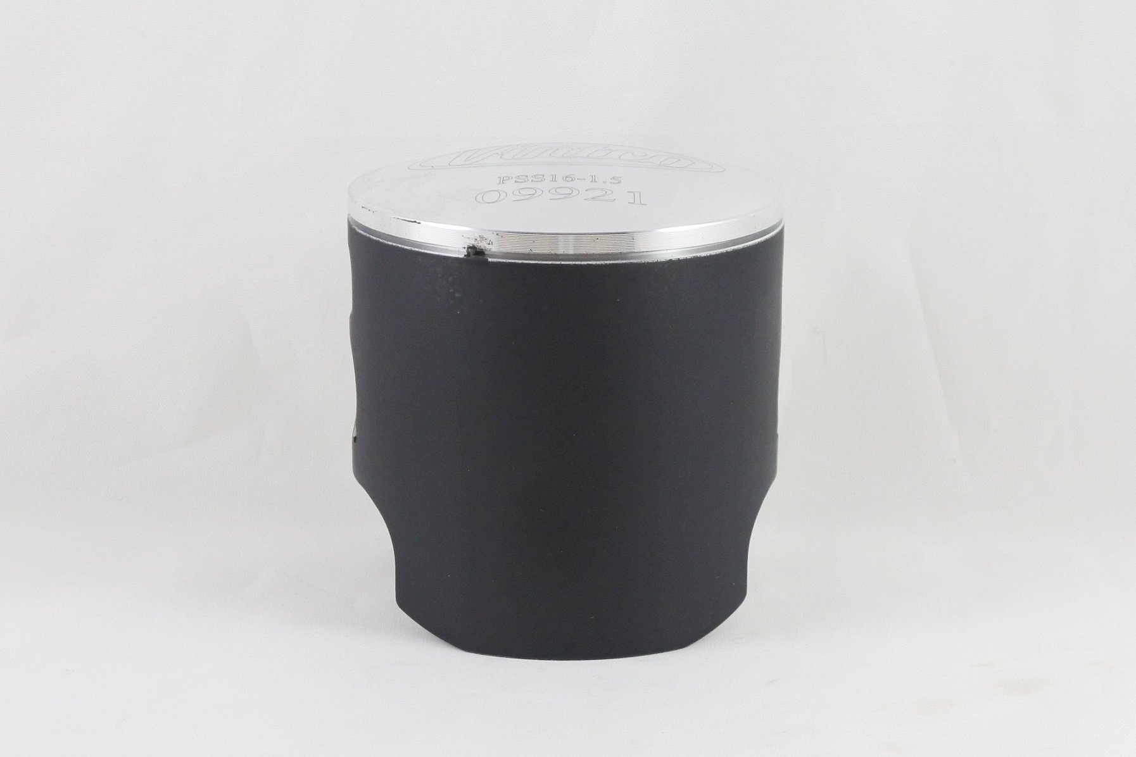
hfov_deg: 46.4
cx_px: 568
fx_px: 1325
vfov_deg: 31.9
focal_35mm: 42
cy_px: 378
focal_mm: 15.7
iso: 560
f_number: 4.2
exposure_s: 1/125
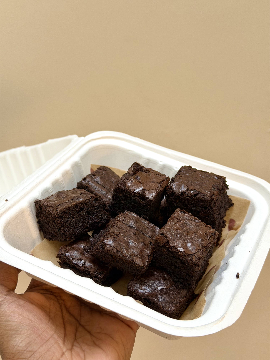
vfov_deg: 39.7
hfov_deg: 30.3
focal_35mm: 48
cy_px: 180
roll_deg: -1.0
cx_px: 135
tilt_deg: -29.8
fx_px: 499
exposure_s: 1/50
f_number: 1.78
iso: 80
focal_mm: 6.76
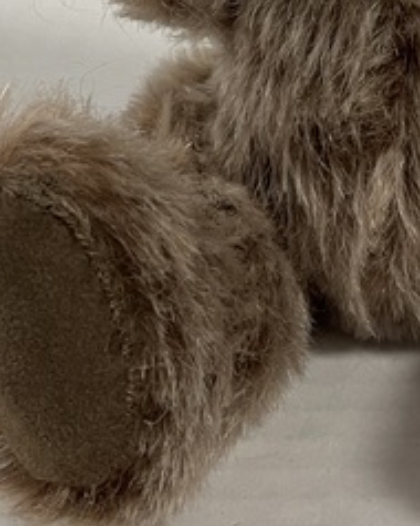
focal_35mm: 105
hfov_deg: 14.5
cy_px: -49
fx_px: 1634
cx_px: 363
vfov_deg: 17.7
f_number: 1.6
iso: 125
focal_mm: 5.1
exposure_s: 1/69
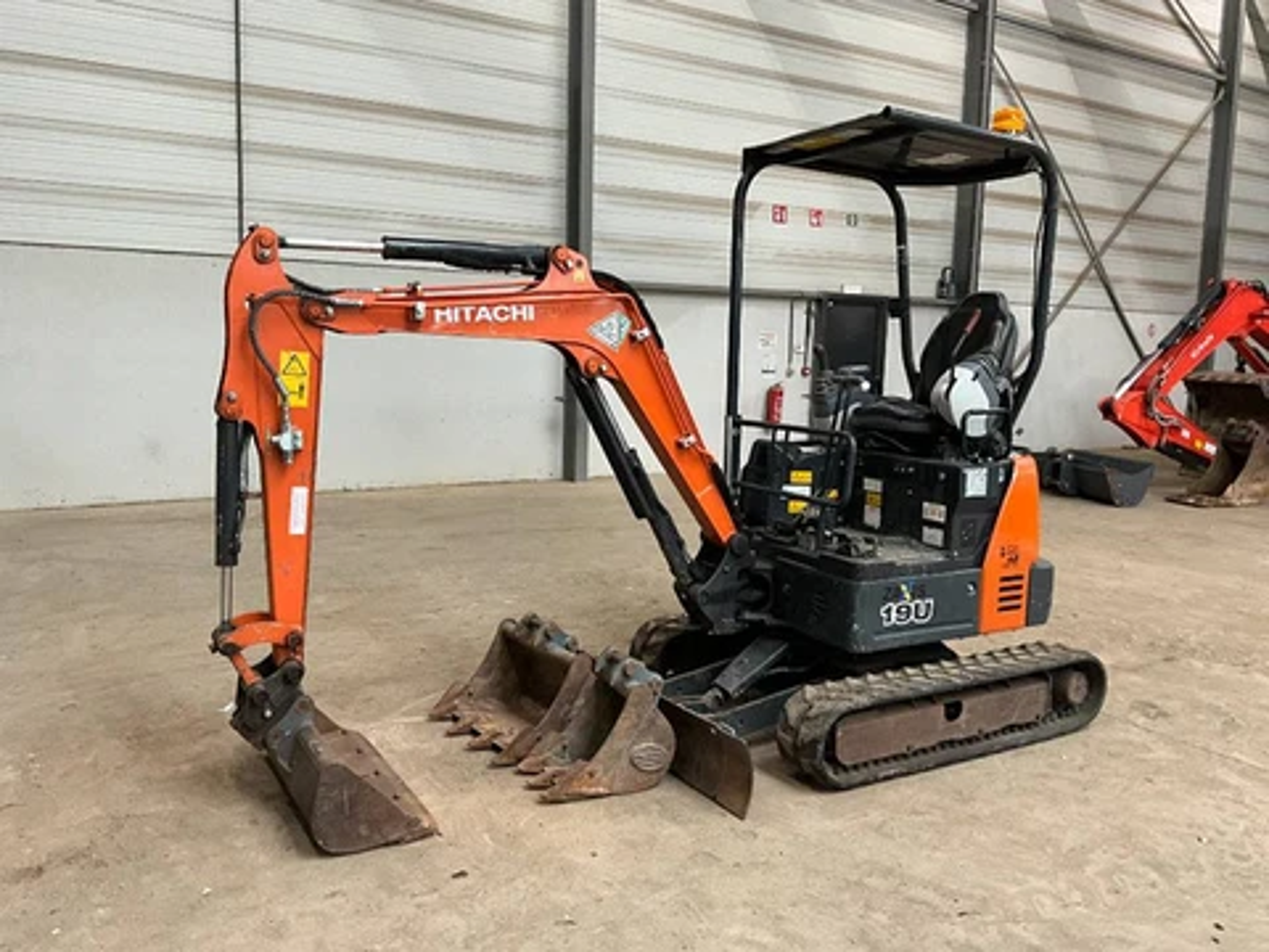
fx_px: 1063
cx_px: 634
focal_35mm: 29
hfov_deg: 61.7
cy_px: 476
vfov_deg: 48.2
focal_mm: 3
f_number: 1.8
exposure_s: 1/60
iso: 125
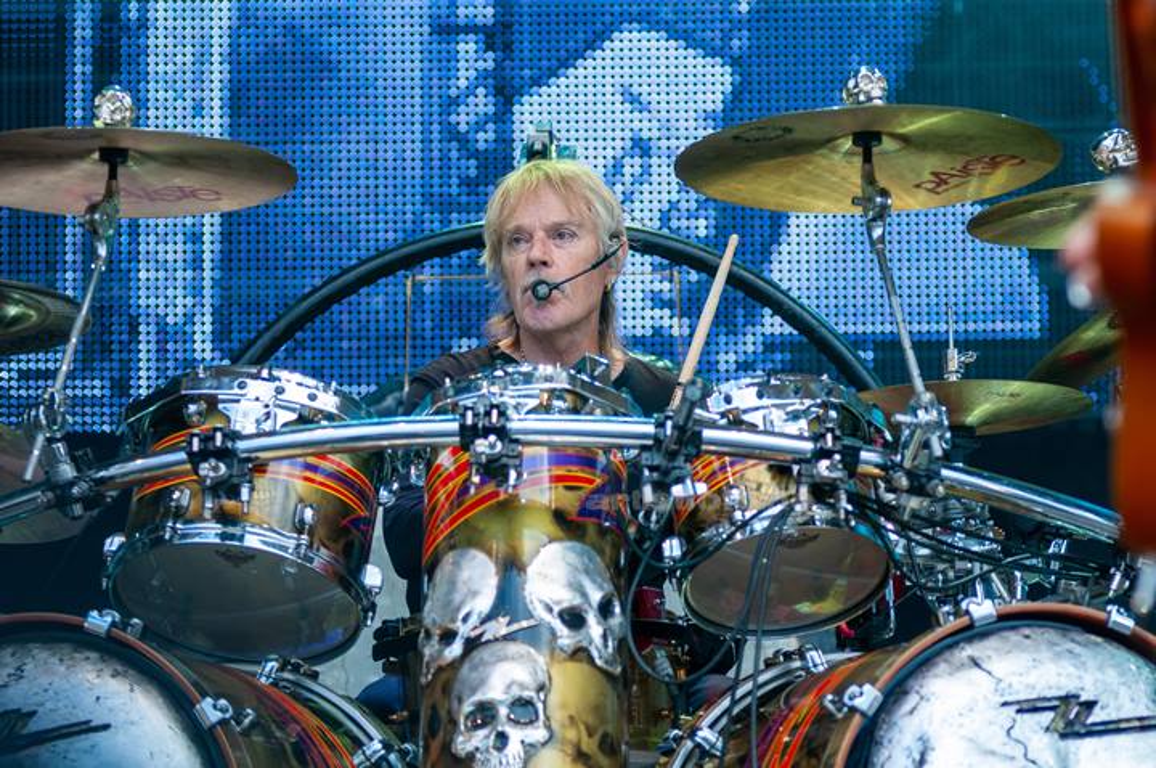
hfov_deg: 11.4
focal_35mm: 180
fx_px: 5772
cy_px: 384
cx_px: 578
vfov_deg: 7.6
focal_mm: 120
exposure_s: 1/640
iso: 400
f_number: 4
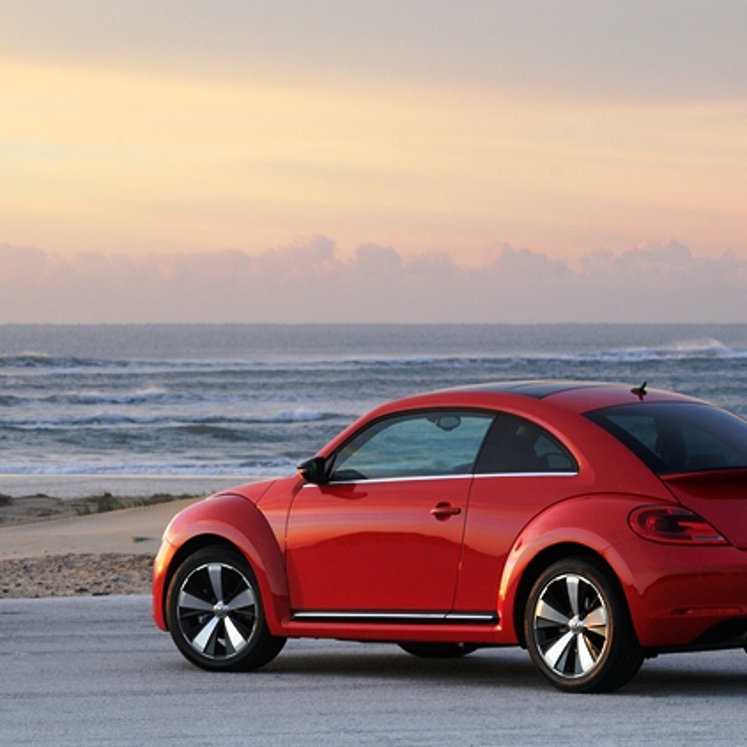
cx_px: 411
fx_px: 4947
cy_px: 374
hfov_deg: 8.6
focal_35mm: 203
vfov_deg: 8.6
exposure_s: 1/10
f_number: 9
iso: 250
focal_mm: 105
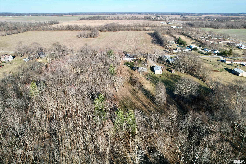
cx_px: 123
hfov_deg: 78.6
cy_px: 82
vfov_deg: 57.2
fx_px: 150
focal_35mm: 22
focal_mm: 8.38
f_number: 2.8
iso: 200
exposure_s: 1/1500
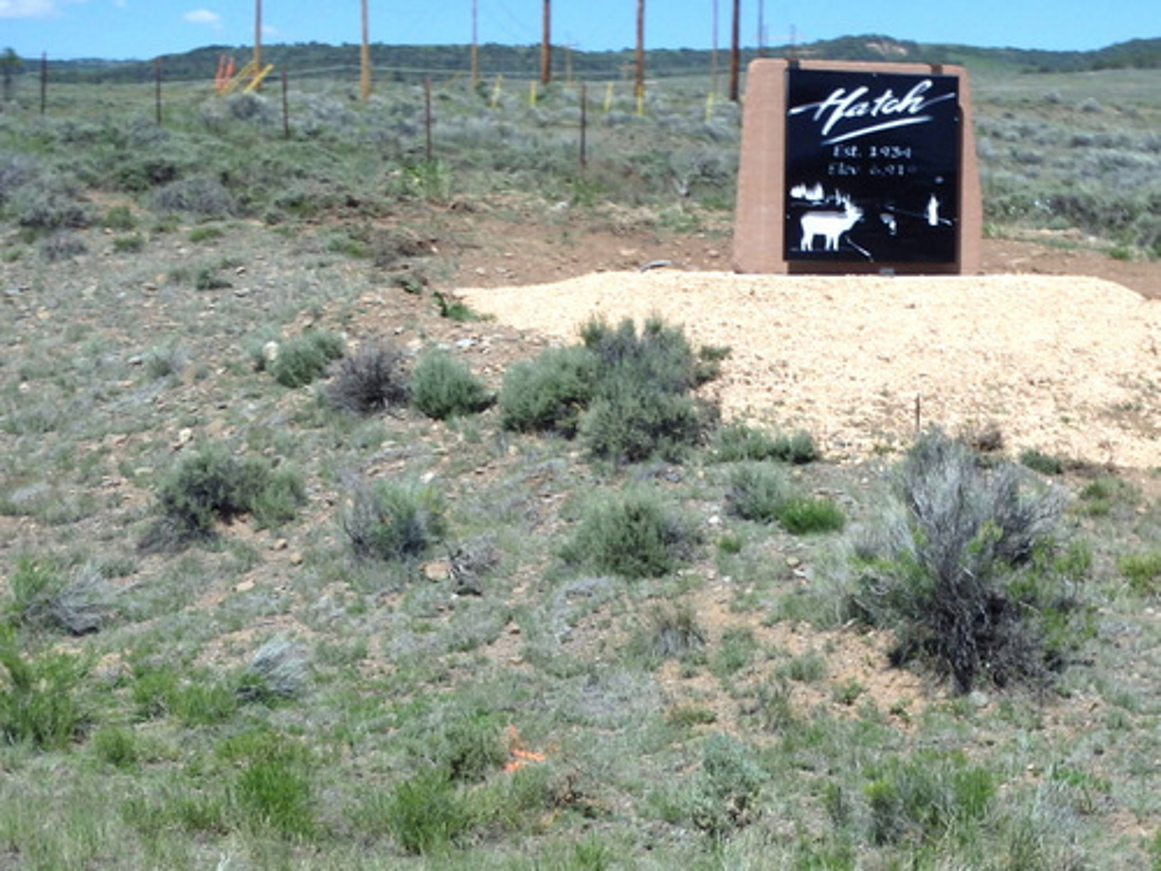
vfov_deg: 22.9
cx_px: 580
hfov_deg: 30.3
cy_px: 436
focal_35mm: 64
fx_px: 2147
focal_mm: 11.4
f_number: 16
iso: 160
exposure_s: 1/125
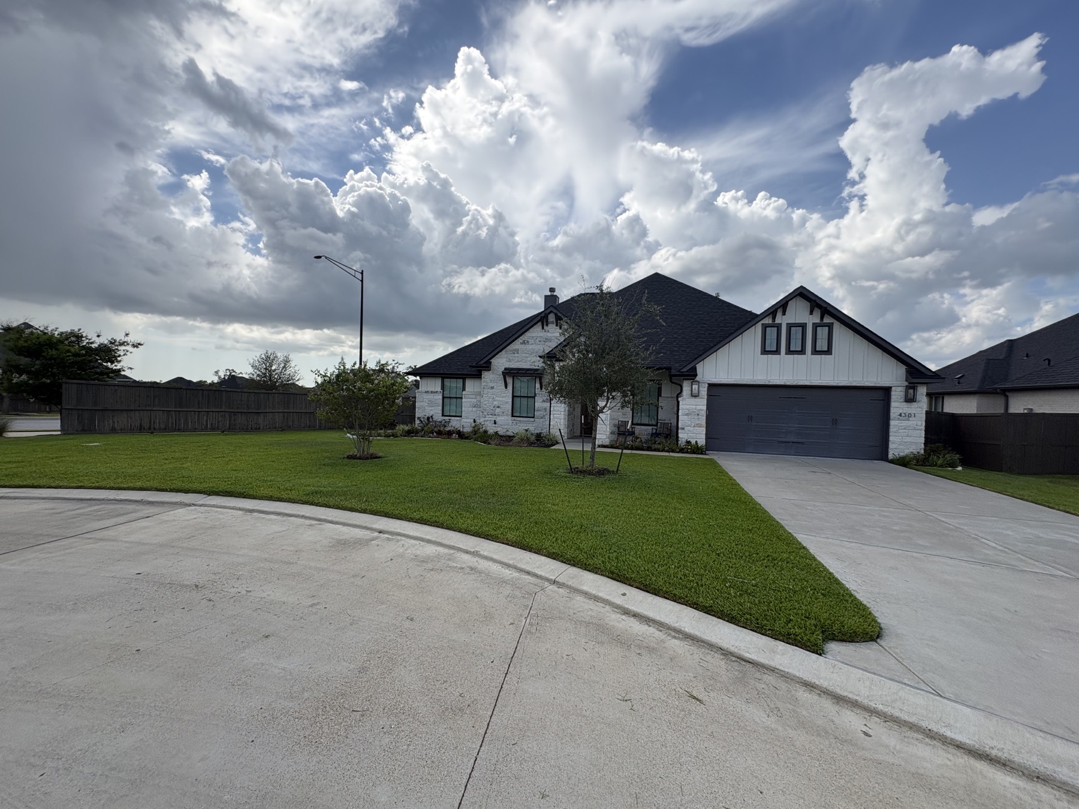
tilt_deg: -0.8
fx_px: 436
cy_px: 404
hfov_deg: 102.1
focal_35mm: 14
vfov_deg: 85.7
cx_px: 540
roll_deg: -1.6
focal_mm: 2.22
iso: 40
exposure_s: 1/1256
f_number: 2.2
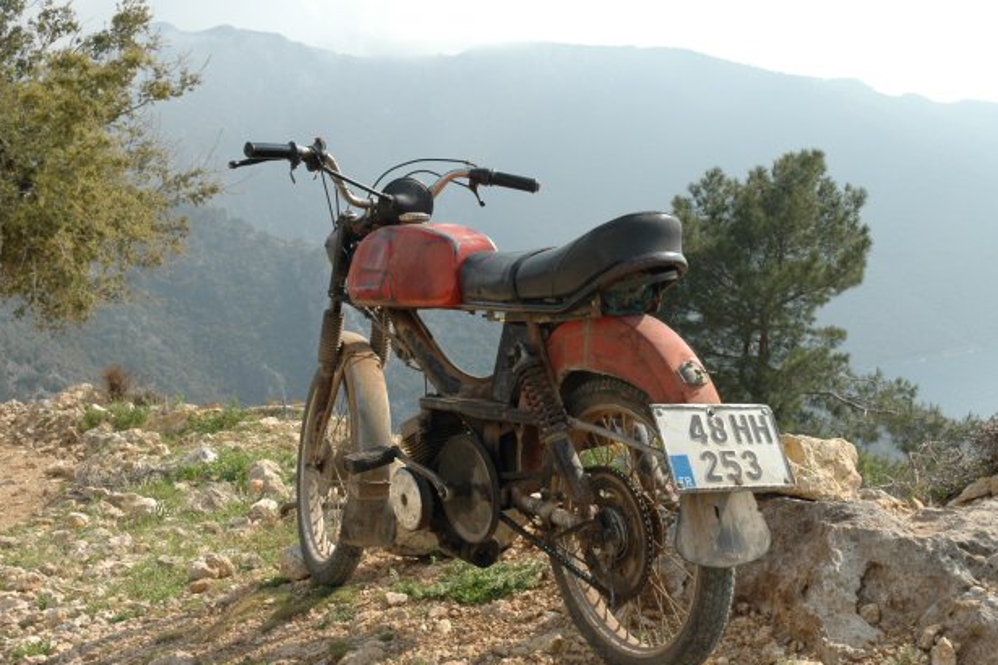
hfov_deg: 32.5
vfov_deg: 22.1
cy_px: 350
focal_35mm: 62
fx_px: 1707
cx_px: 566
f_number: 10
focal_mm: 35
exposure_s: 1/250
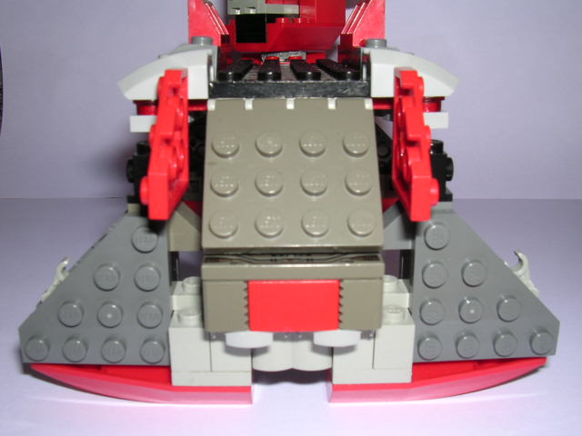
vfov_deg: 37.7
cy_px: 218
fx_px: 639
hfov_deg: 49.0
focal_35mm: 38
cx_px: 291
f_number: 5.6
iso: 100
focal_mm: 5.8
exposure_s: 1/60.1
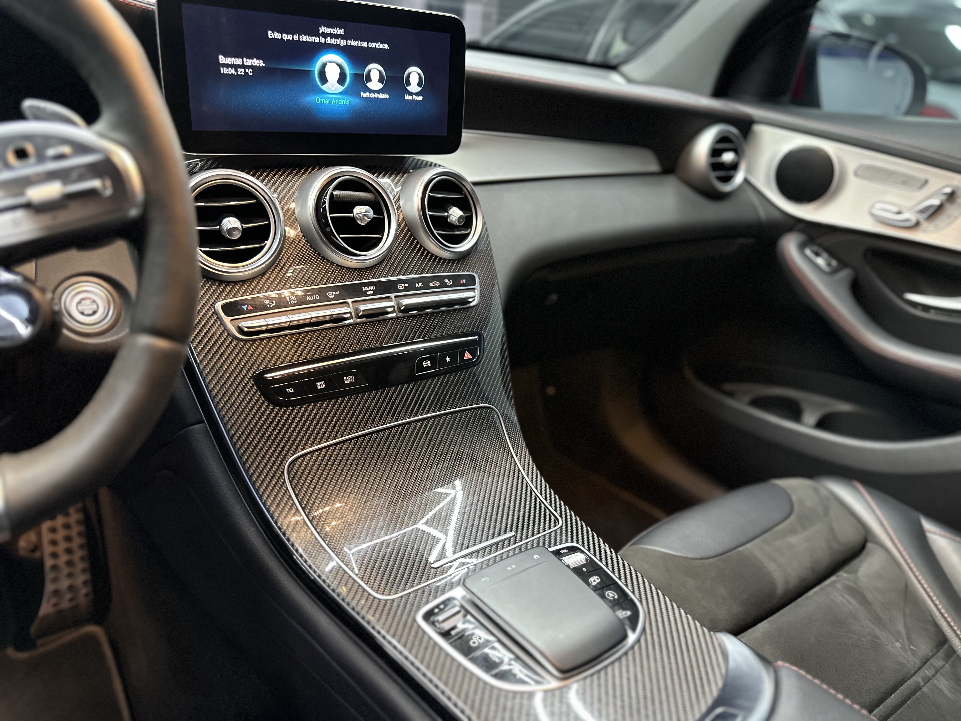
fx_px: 666
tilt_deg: -22.1
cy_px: 360
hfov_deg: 71.6
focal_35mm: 24
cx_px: 480
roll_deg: -4.6
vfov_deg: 56.8
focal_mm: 6.86
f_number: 1.78
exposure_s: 1/50
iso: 800
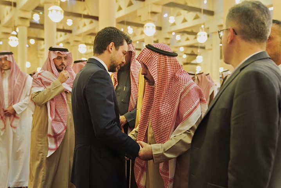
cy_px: 94
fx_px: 289
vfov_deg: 36.0
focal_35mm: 37
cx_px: 140
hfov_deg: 51.8
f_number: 2.8
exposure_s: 1/125
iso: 4000
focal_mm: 37
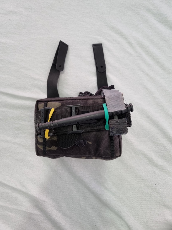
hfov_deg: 53.1
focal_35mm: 26
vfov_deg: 67.3
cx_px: 86
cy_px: 115
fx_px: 172
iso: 100
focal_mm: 5.4
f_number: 1.8
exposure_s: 1/47
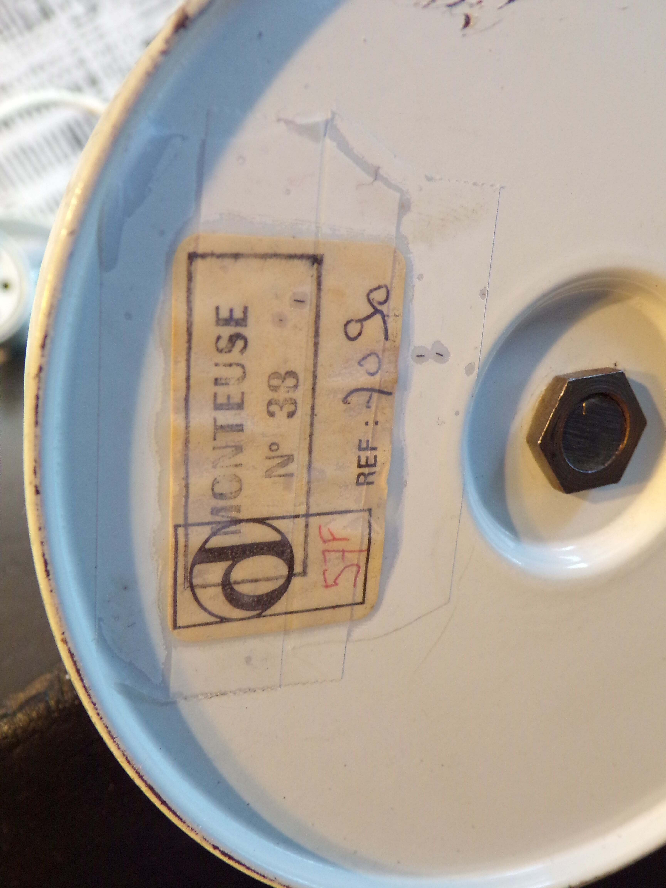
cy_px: 444
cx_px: 333
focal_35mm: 32
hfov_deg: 44.2
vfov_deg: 56.8
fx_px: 821
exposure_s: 1/17
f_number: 3.2
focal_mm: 5.8
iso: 318
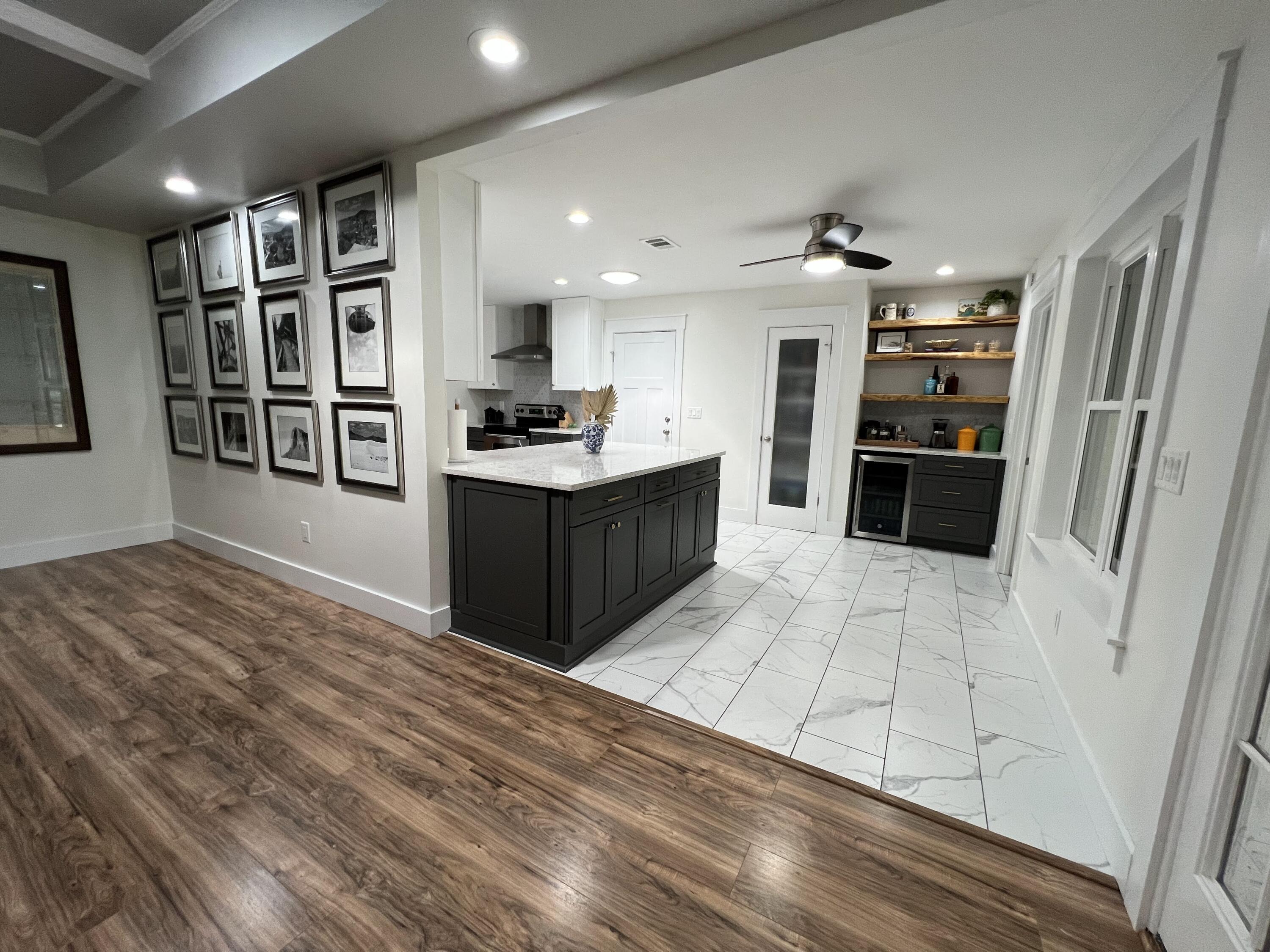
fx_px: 477
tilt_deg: -7.4
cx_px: 635
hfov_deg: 106.2
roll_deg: -1.3
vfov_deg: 89.9
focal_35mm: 13
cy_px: 476
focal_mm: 1.57
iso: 160
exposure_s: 1/120
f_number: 1.8
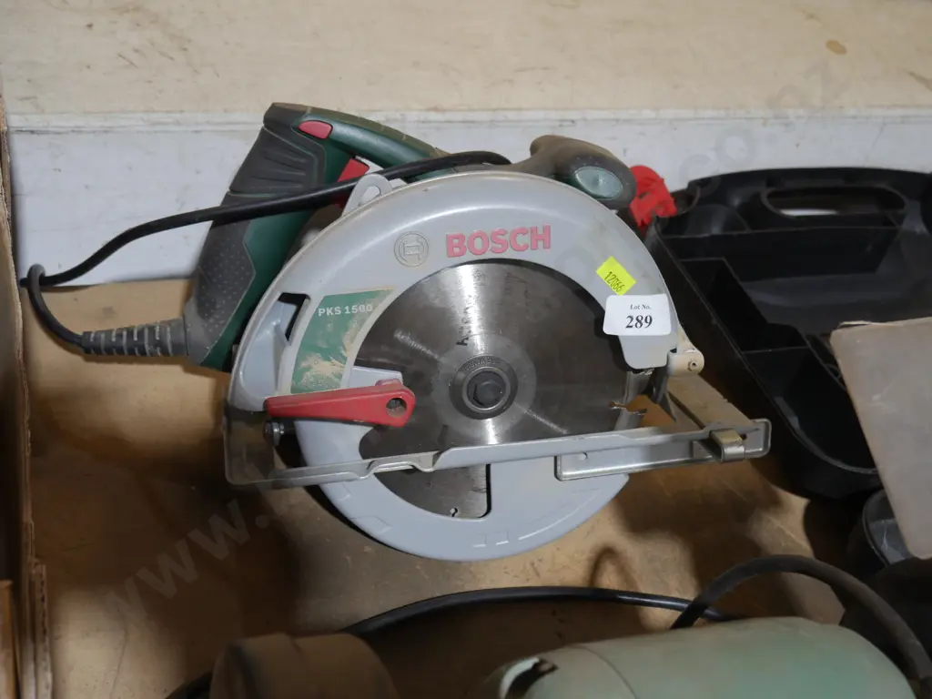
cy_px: 350
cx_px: 466
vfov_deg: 32.9
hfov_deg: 42.9
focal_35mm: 44
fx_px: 1185
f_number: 4.7
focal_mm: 22
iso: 1000
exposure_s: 1/60
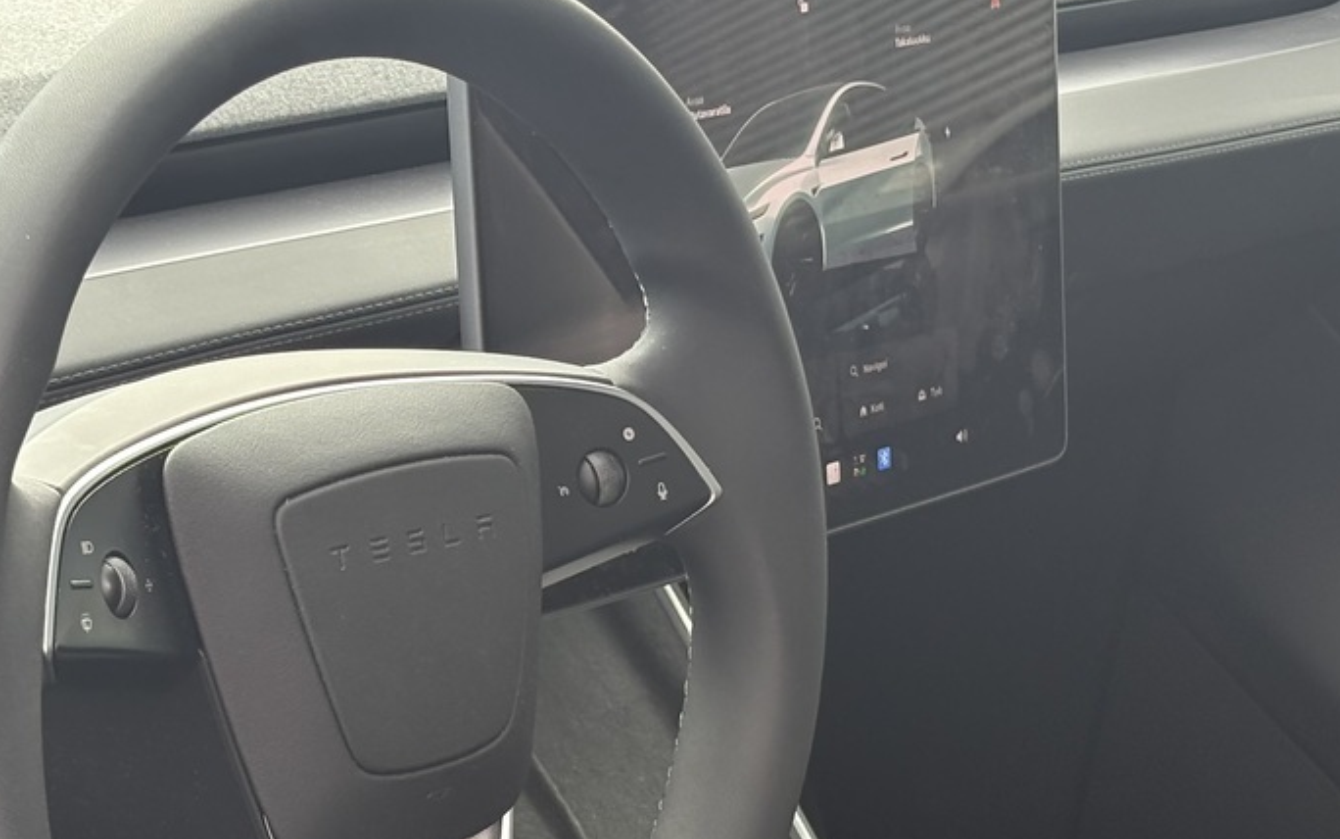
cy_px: 641
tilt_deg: -22.8
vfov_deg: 11.3
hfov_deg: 18.0
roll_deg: -8.7
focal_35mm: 116
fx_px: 4238
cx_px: 615
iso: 64
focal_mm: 5.96
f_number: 1.6
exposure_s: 1/191
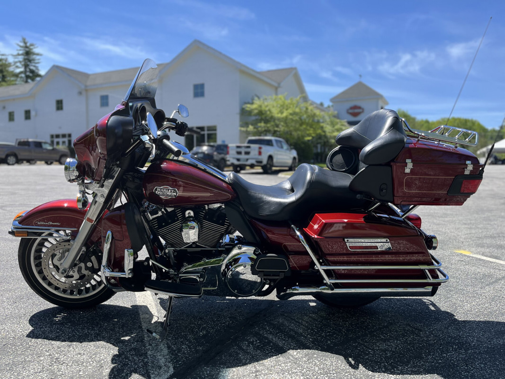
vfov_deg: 53.1
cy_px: 190
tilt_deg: -3.3
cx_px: 252
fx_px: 379
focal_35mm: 26
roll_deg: +0.2
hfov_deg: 67.3
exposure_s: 1/1776
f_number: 1.6
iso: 50
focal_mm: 5.1
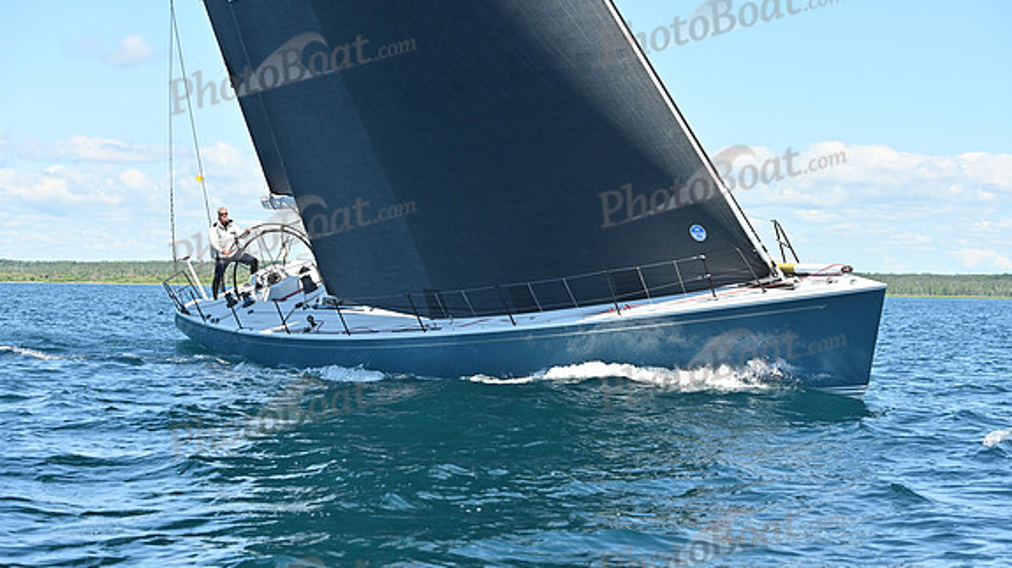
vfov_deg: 16.3
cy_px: 298
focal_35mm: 74
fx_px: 1985
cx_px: 509
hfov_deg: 28.6
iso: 320
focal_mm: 70
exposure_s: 1/1000
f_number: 7.1
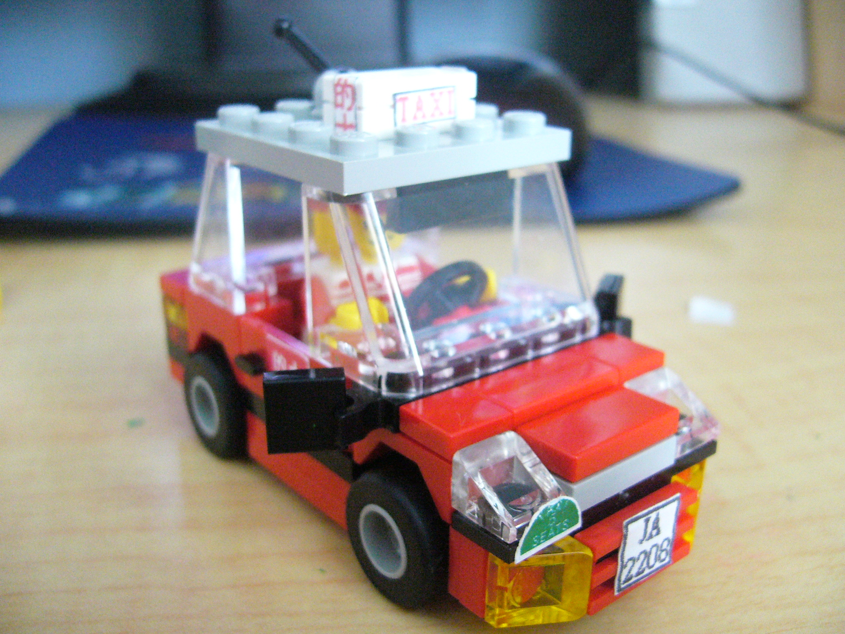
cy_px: 317
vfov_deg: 40.7
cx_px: 422
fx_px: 854
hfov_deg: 52.6
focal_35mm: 35
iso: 400
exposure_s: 1/10
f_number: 2.8
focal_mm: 5.8
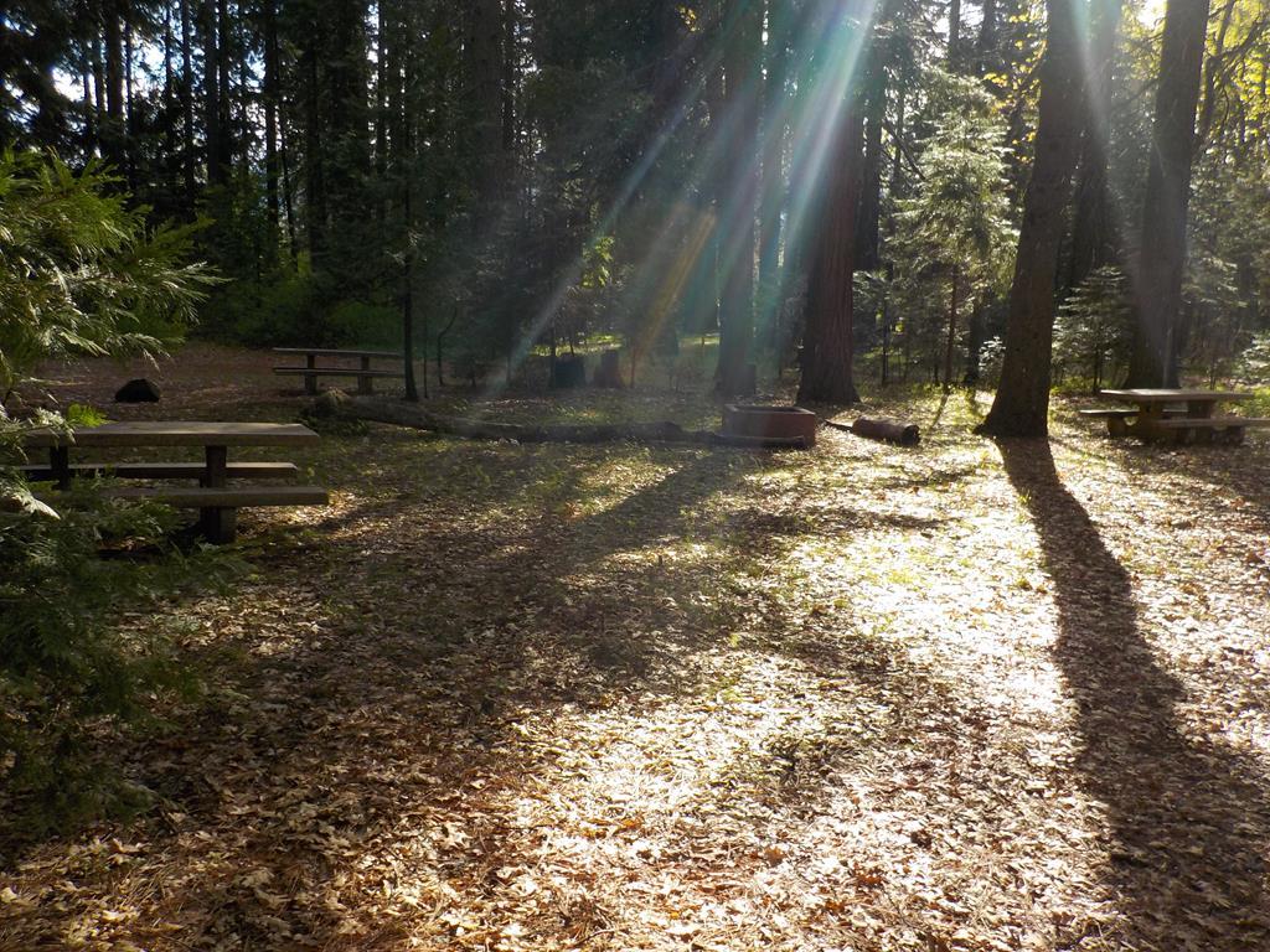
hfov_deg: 60.0
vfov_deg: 46.8
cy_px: 476
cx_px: 635
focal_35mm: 30
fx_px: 1101
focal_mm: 4.1
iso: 125
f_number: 3.3
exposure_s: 1/250
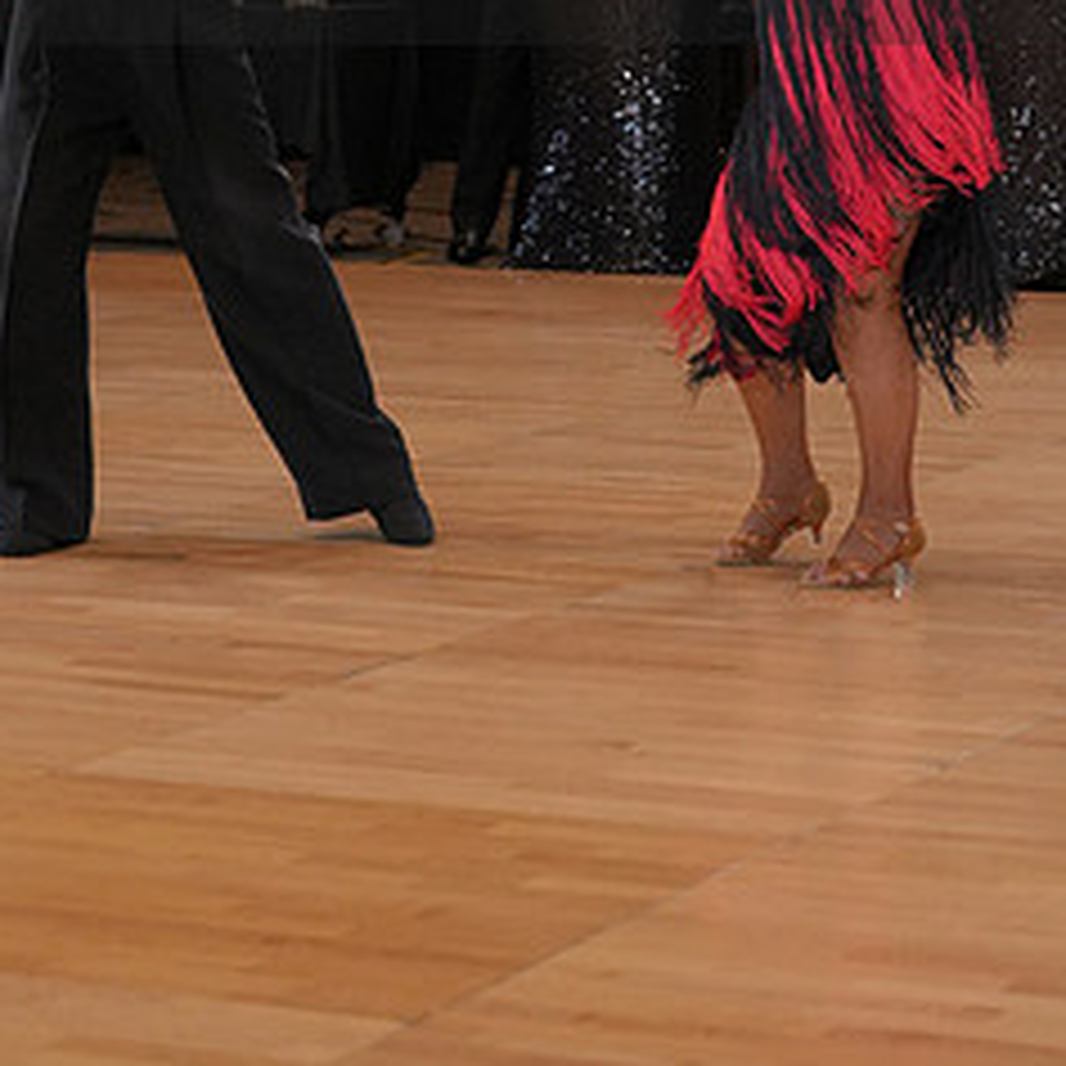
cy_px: -103
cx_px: 573
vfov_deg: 12.7
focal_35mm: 135
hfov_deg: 12.9
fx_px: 4703
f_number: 3.5
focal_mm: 65
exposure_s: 1/500
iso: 2000
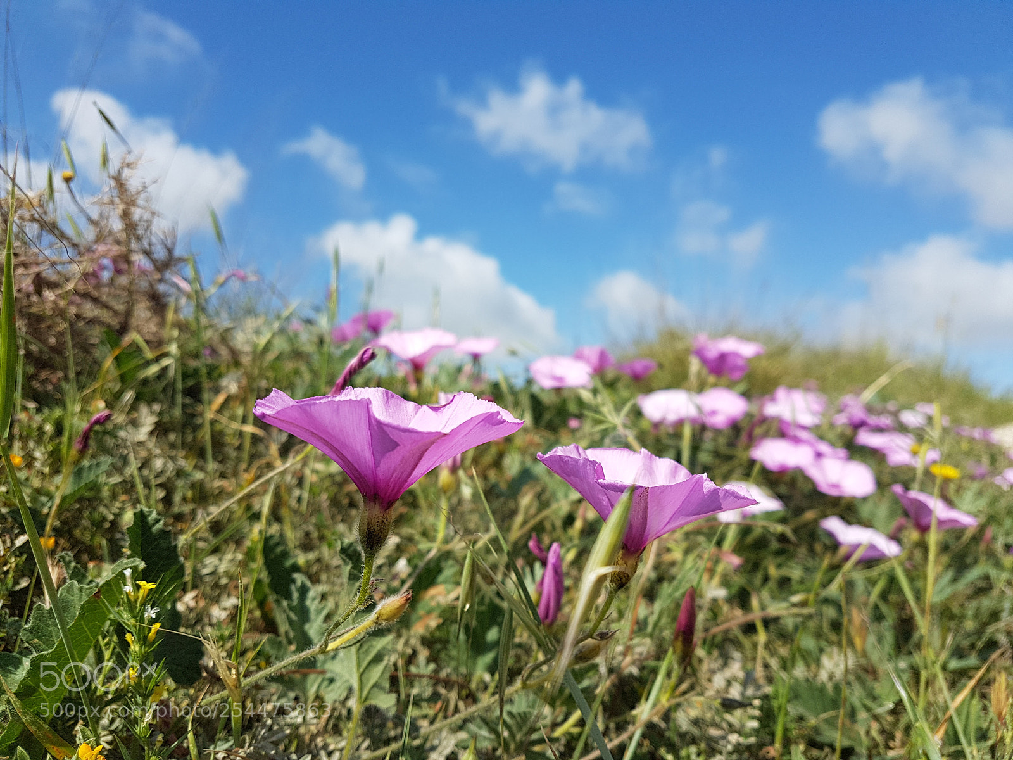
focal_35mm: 26
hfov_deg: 67.3
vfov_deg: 53.1
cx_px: 506
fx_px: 761
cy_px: 380
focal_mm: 4.2
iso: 40
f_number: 1.7
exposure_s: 1/2360
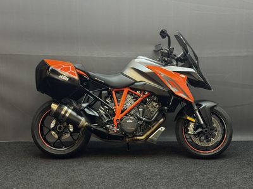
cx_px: 126
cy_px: 94
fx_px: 351
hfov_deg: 39.7
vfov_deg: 30.3
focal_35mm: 48
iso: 160
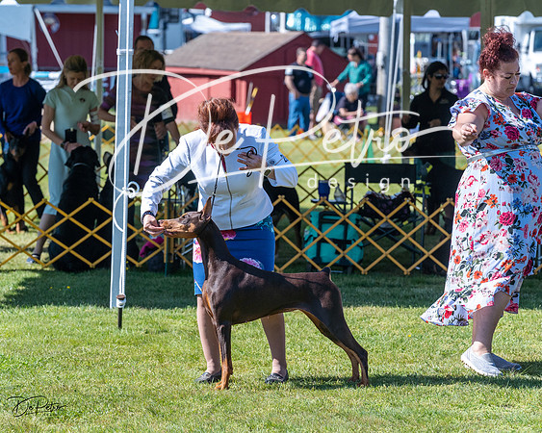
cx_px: 271
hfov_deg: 10.4
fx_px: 2980
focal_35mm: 186
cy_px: 216
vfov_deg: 8.3
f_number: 6.3
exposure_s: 1/1600
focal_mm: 165
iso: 640
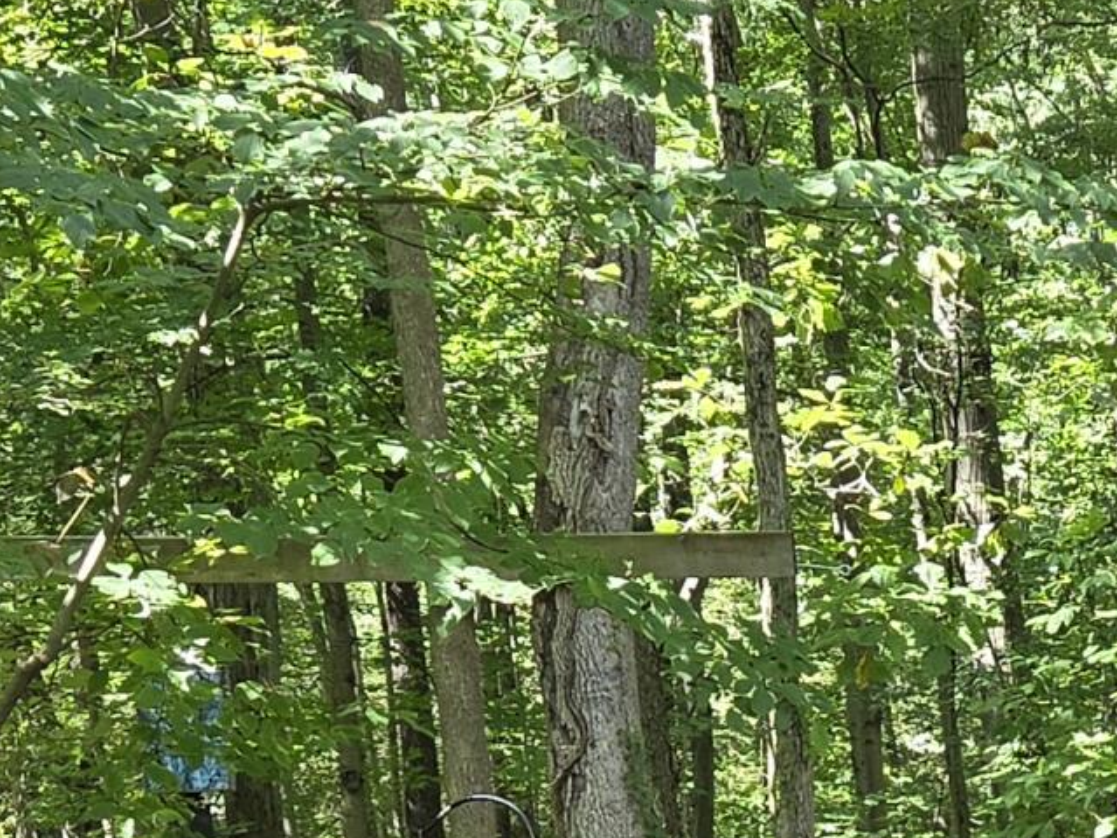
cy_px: 1260
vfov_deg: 13.0
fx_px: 3484
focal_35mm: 108
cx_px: 1348
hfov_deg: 17.4
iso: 80
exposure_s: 1/180
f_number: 1.8
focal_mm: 5.4
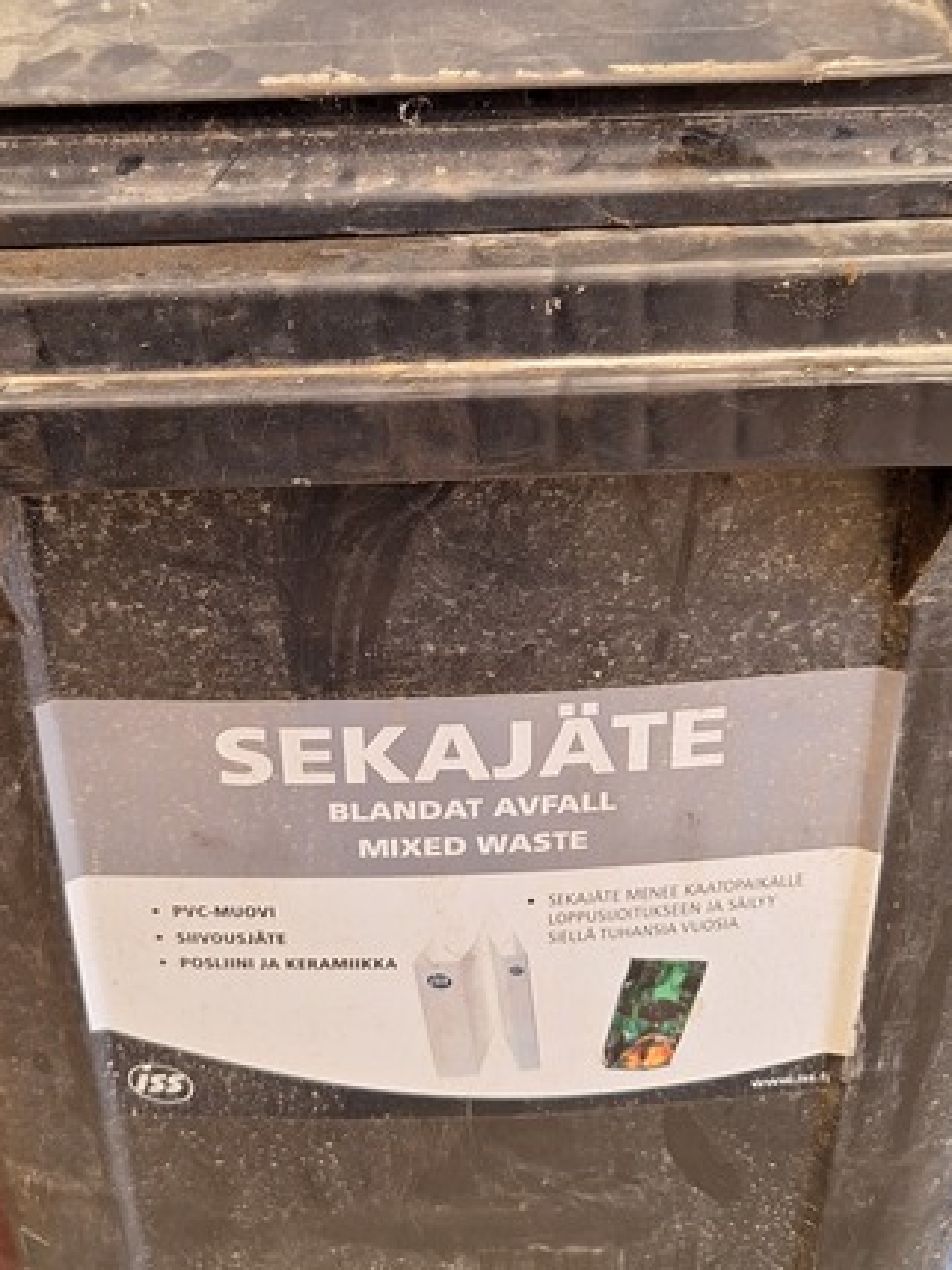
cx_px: 406
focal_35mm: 43
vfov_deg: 43.6
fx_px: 1577
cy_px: 487
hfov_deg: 33.5
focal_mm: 5.54
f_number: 1.8
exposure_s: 1/50
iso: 125
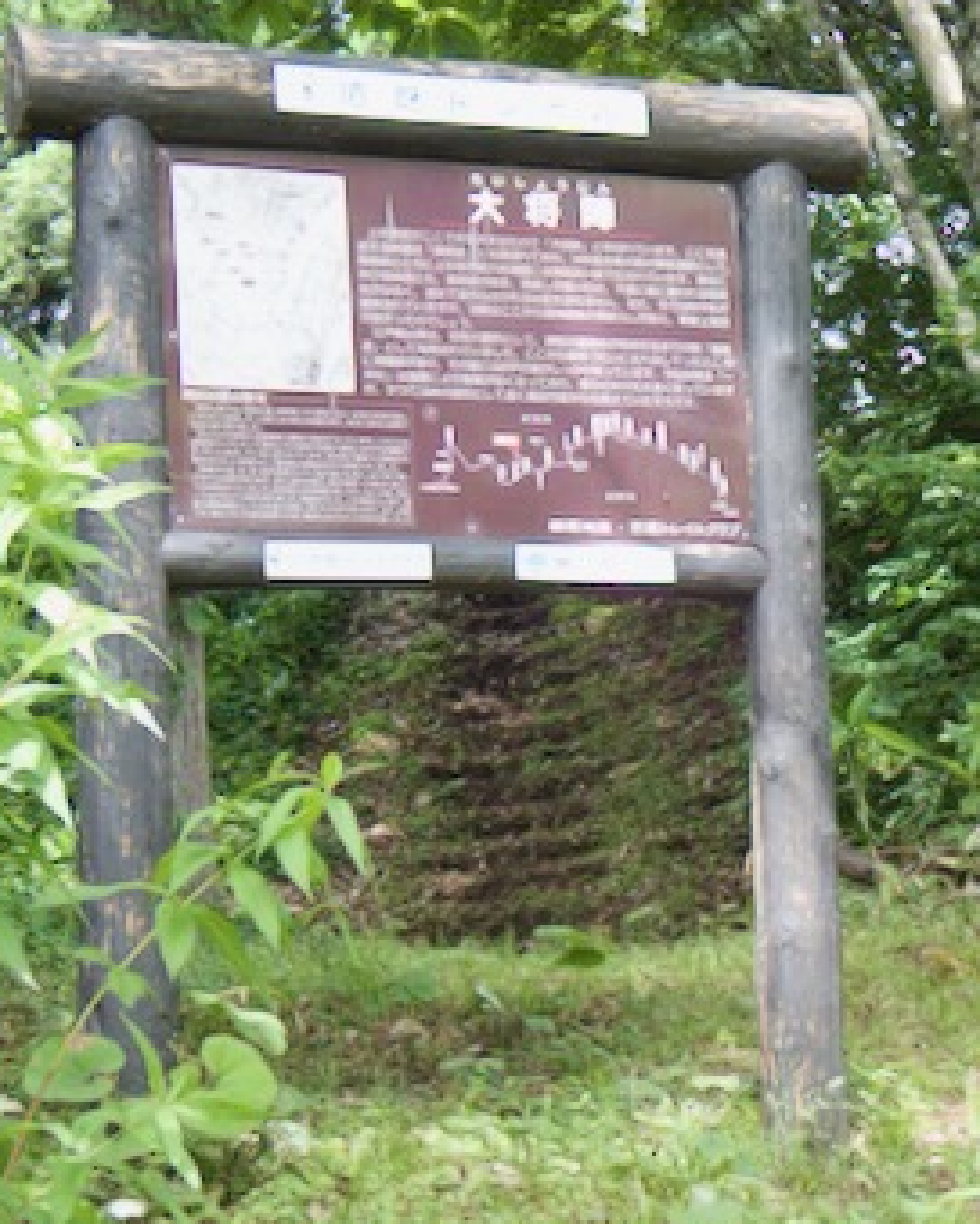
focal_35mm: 113
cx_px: 695
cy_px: 601
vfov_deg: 17.0
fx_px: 4097
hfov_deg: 13.6
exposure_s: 1/80
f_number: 4.3
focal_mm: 14.62
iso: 200
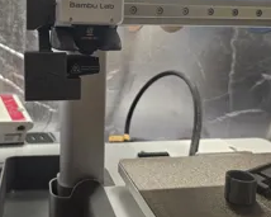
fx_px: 337
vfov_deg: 35.5
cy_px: 81
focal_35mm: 42
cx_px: 86
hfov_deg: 43.1
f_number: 1.7
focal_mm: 6.3
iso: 400
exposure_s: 1/100
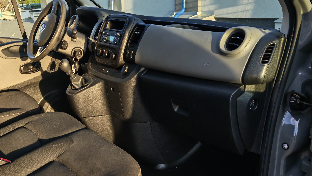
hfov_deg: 51.6
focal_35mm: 39
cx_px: 147
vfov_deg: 30.4
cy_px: 98
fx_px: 323
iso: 50
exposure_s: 1/290
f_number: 1.6
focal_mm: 6.55
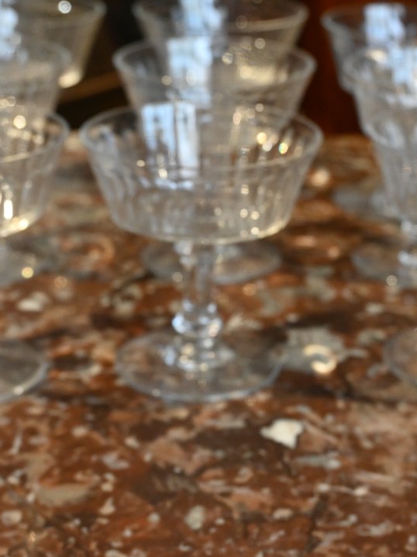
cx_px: 298
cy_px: 267
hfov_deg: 17.9
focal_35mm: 82
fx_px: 1318
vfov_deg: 23.8
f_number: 6.3
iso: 2000
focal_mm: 34
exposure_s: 1/50
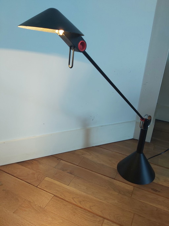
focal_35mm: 26
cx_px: 84
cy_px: 113
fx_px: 169
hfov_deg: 53.0
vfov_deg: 67.3
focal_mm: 3.92
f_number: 1.7
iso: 125
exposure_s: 1/50
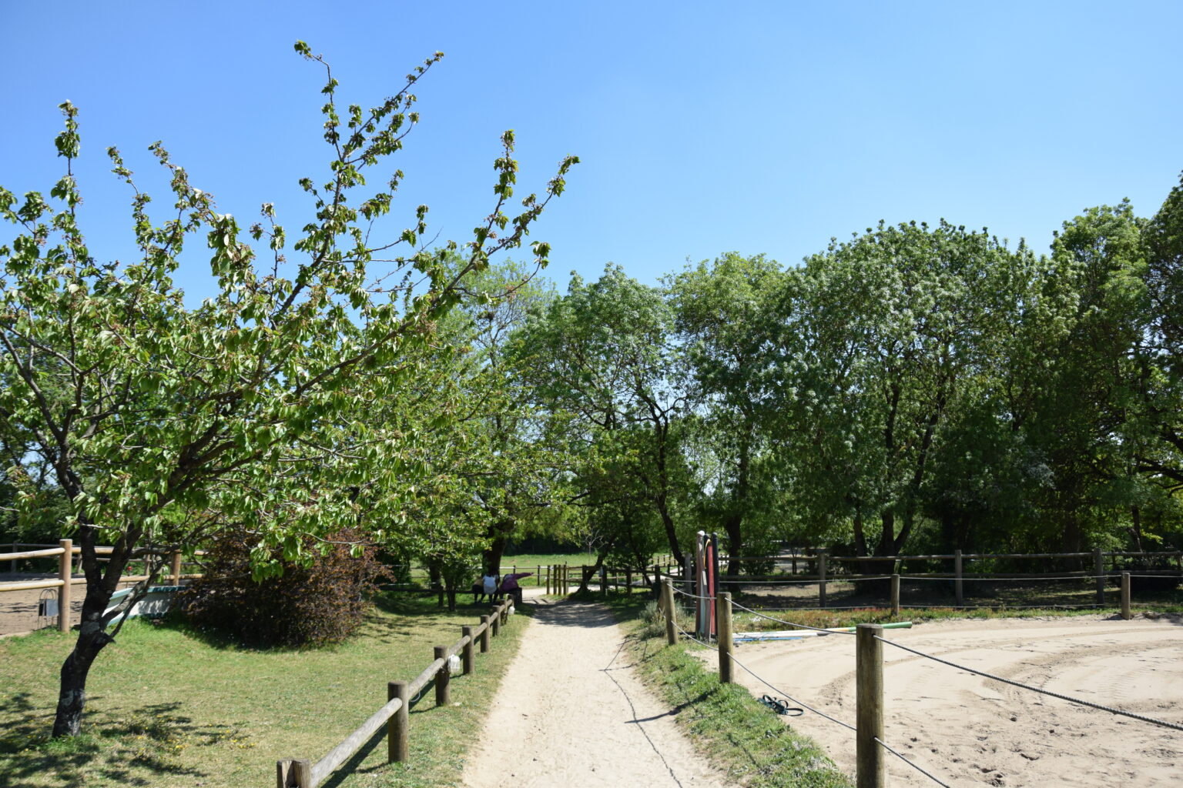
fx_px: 887
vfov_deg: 47.9
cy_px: 394
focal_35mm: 27
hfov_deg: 67.4
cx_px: 592
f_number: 5.6
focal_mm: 18
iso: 400
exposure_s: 1/1600
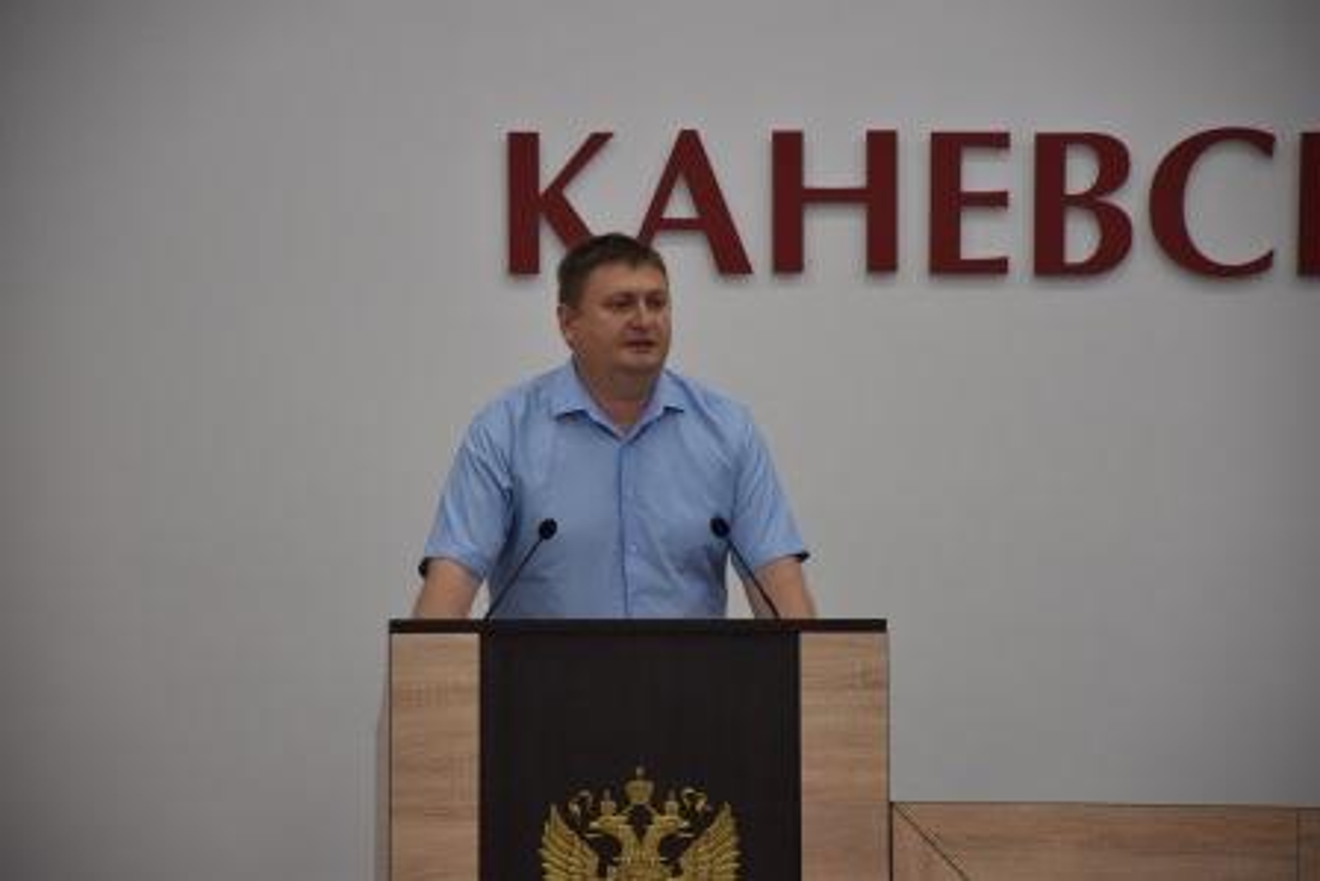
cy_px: 440
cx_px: 660
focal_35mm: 210
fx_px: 7702
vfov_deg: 6.5
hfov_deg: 9.8
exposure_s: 1/250
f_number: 5.6
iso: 900
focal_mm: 140
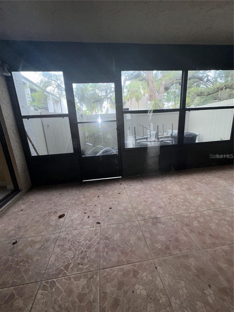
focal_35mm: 14
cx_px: 117
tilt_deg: -14.1
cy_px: 156
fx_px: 126
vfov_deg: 102.1
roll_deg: +2.7
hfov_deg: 85.7
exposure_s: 1/191
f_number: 2.2
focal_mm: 2.22
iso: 32
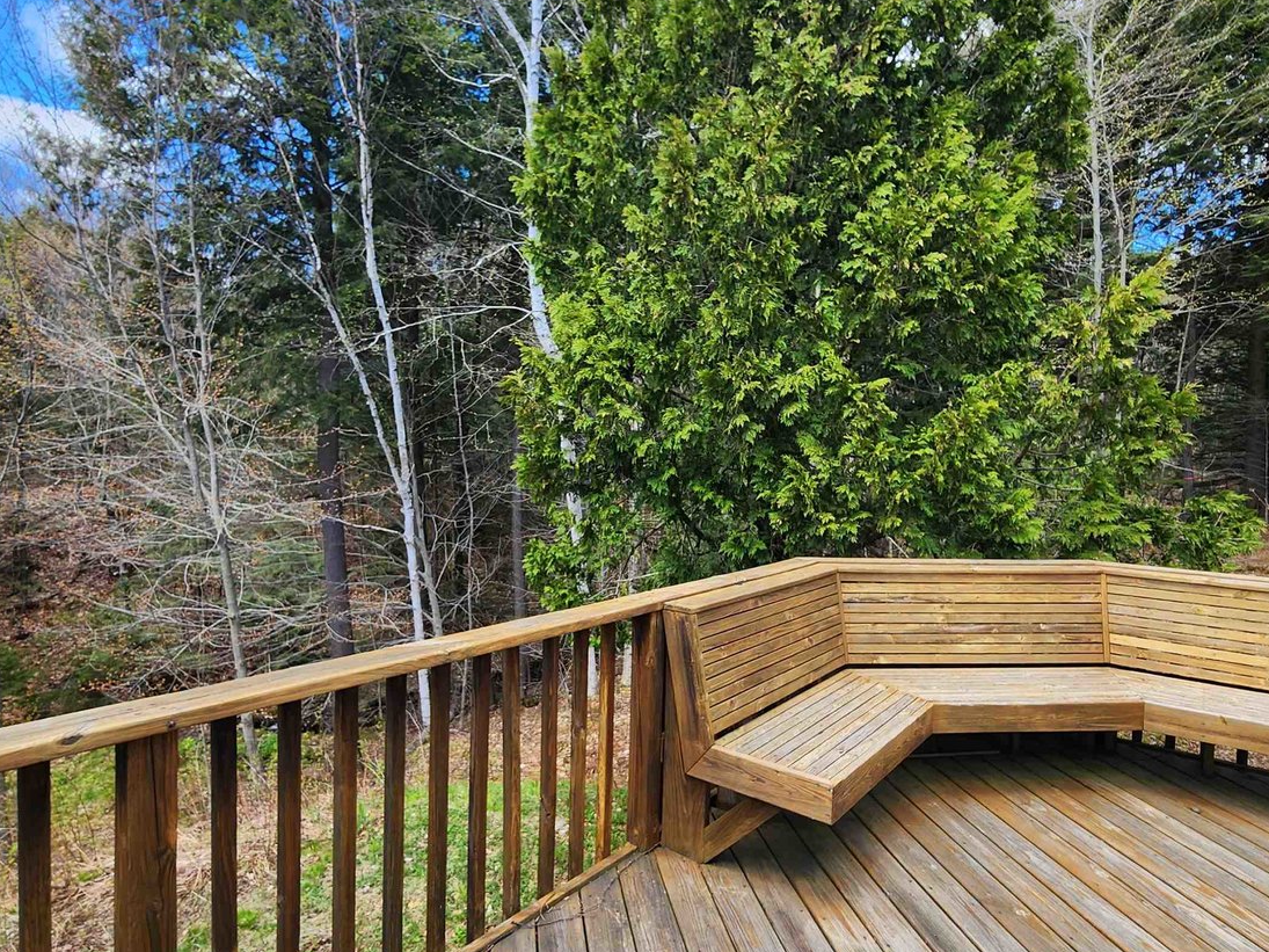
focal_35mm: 19
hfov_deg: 84.6
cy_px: 474
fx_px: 696
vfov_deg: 68.7
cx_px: 610
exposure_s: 1/297
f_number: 2.2
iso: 50
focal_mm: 2.2
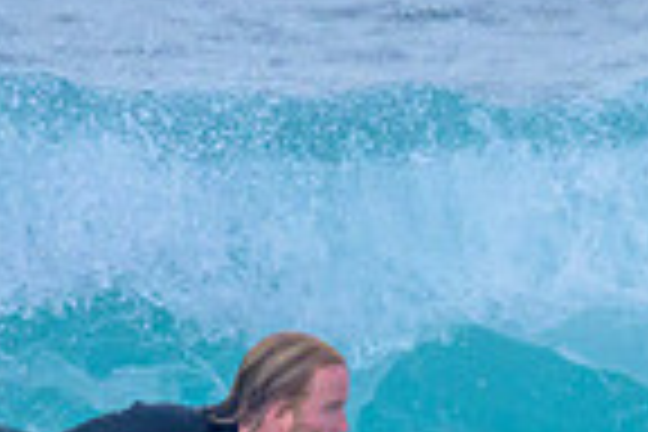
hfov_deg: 0.5
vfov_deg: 0.3
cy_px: 764
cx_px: 464
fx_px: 79464
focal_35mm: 4415
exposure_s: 1/2000
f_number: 11
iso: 1400
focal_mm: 800
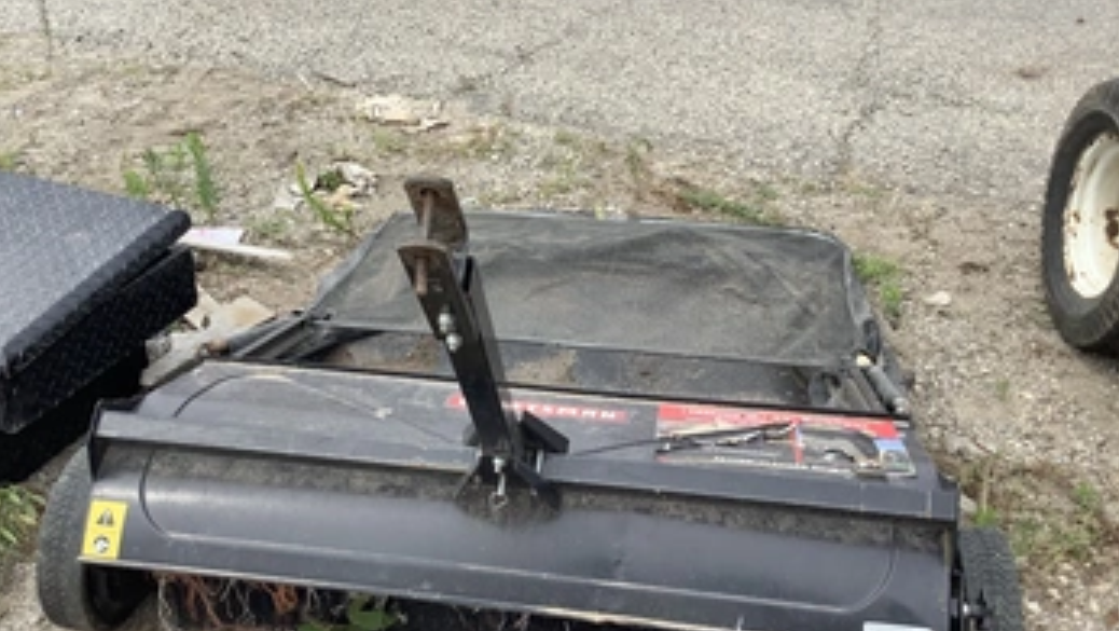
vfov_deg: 30.3
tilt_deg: -32.9
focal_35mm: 39
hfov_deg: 51.5
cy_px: 398
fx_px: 1158
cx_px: 505
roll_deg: -0.3
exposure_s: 1/691
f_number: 2.4
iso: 25
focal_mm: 3.3
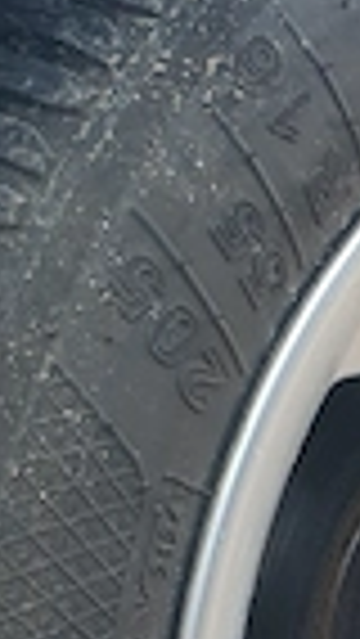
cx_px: 558
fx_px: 1356
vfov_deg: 25.2
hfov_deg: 14.1
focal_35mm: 80
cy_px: 648
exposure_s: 1/50
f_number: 2.4
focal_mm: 4.3
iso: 50
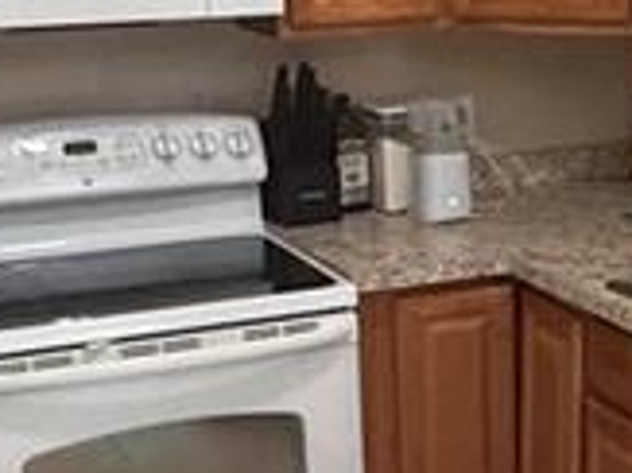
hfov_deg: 21.5
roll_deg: +0.6
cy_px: 310
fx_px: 1605
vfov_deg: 16.7
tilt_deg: -14.3
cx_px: 624
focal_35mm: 88
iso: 500
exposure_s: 1/60
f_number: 2.2
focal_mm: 2.22
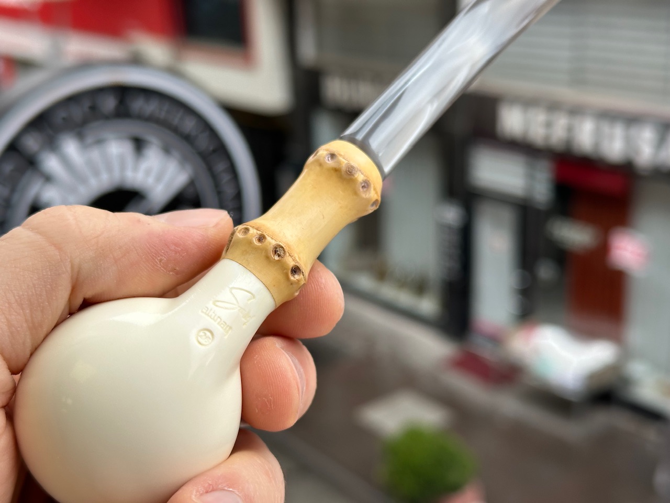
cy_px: 252
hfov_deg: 39.7
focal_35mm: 48
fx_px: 929
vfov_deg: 30.3
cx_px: 335
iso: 64
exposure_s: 1/521
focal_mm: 6.86
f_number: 1.78
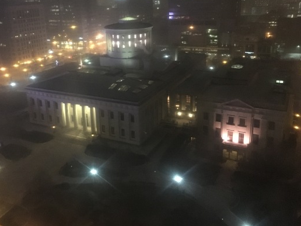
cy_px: 87
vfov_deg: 39.4
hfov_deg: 51.2
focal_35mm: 36
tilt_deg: -16.4
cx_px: 128
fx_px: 313
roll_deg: +2.3
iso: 1000
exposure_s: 1/15
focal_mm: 4.15
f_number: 2.2
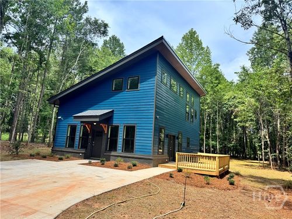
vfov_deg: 56.8
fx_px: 202
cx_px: 146
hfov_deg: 71.6
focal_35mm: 24
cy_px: 110
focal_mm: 6.76
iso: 80
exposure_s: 1/2105
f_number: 1.78
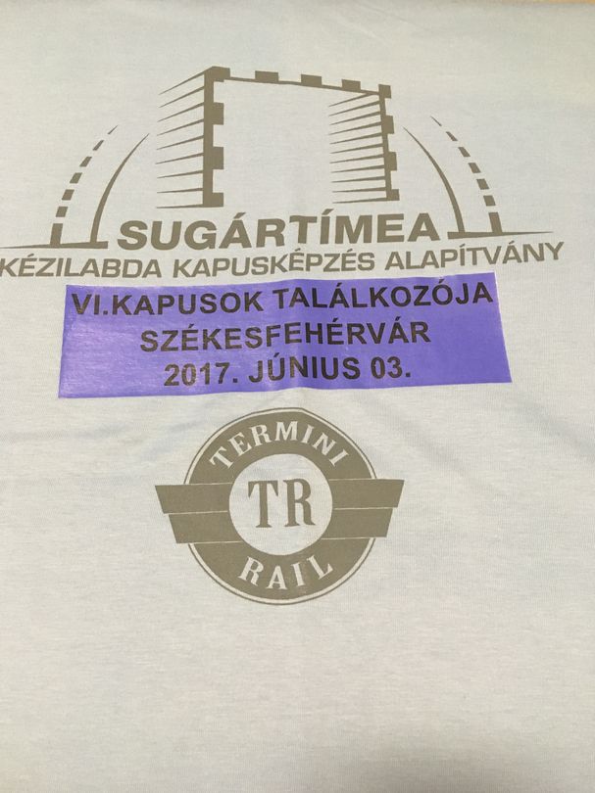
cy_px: 396
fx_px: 665
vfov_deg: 61.7
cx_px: 298
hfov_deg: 48.2
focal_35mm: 29
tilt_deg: -68.0
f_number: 2.2
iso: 200
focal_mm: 4.15
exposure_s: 1/25
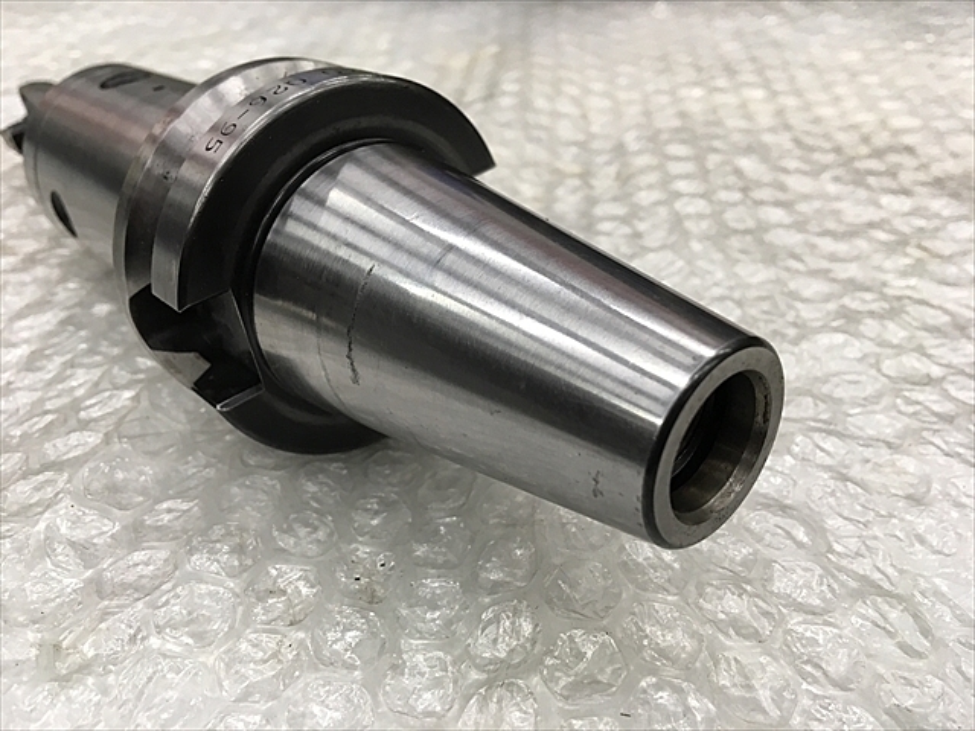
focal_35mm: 29
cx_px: 488
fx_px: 817
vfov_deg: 48.2
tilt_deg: -36.9
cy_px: 366
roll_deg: +0.9
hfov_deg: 61.7
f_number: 2.2
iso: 50
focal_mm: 4.15
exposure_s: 1/30
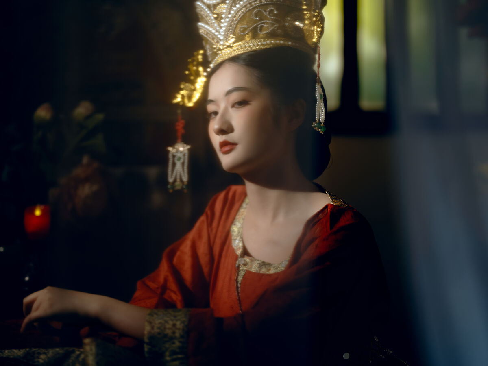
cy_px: 183
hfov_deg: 22.5
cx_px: 244
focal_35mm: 87
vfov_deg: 17.0
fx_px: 1226
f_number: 2
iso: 160
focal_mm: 110
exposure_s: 1/100
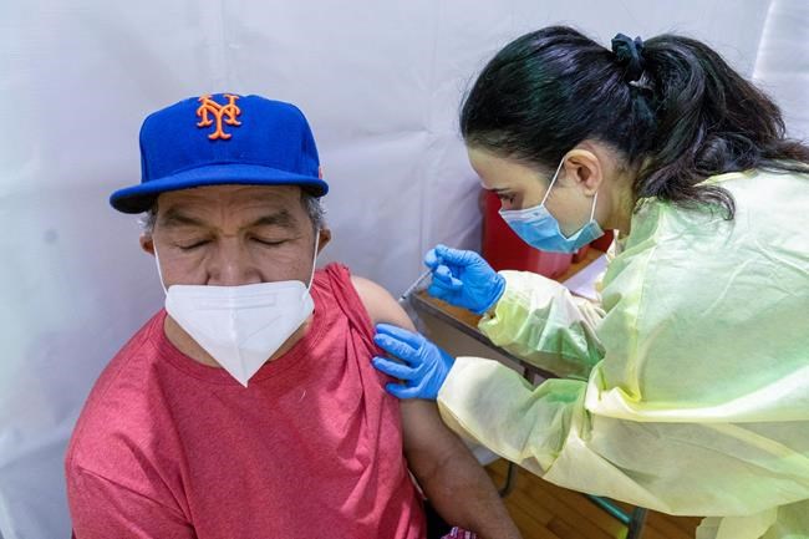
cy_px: 270
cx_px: 404
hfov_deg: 73.8
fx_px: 539
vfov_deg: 53.1
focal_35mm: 24
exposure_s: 1/125
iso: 6400
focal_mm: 24
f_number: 4.5
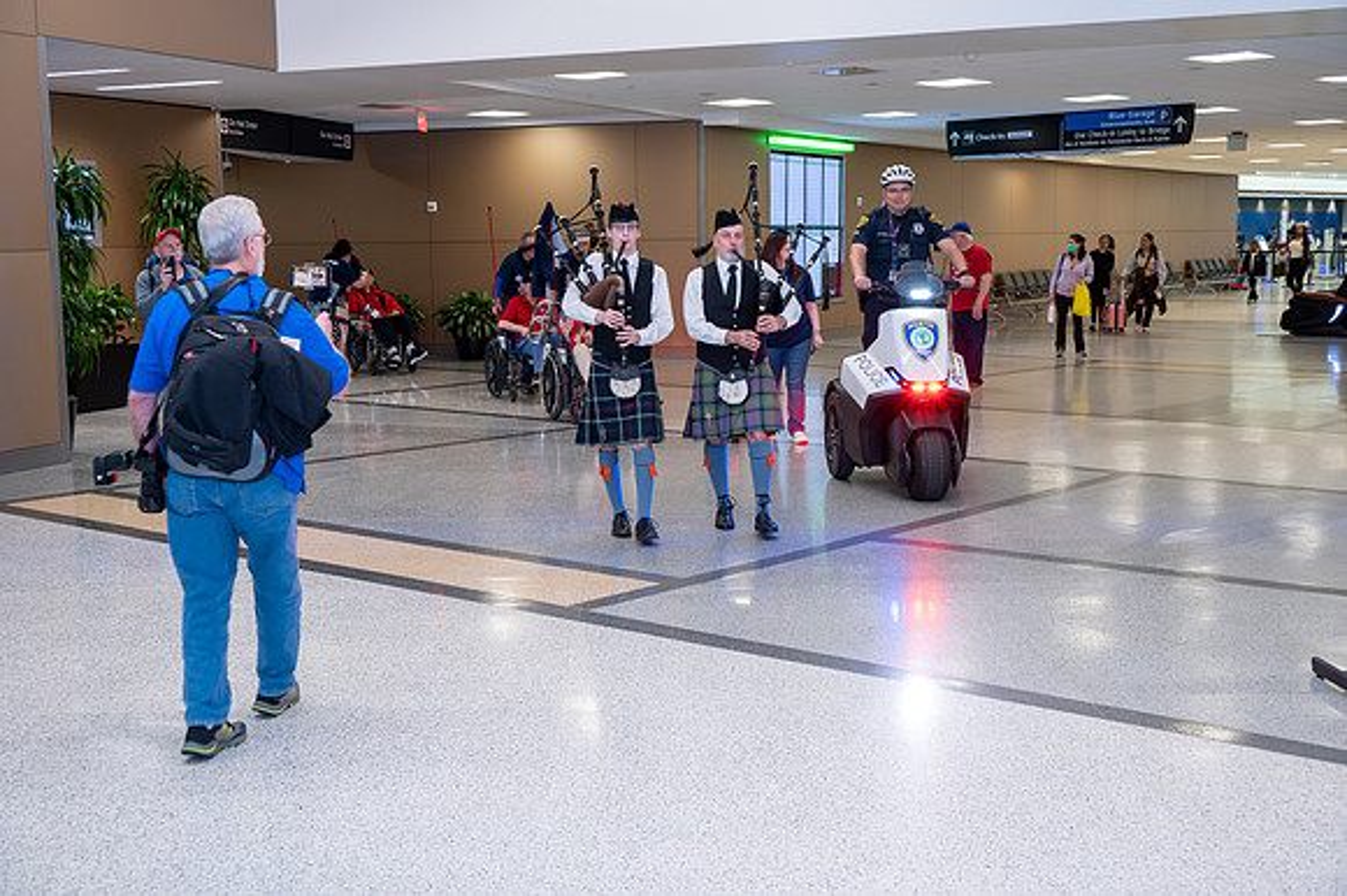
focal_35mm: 40
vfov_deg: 33.4
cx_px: 674
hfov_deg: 48.5
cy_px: 448
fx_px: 1496
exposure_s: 1/40
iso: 800
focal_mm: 40
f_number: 5
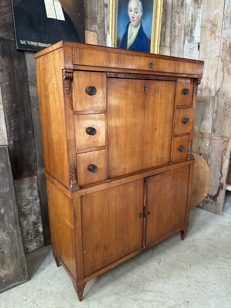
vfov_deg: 71.6
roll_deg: +0.4
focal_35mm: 24
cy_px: 154
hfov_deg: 56.8
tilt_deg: -14.1
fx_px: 214
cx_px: 116
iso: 250
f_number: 1.78
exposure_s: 1/60
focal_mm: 6.86
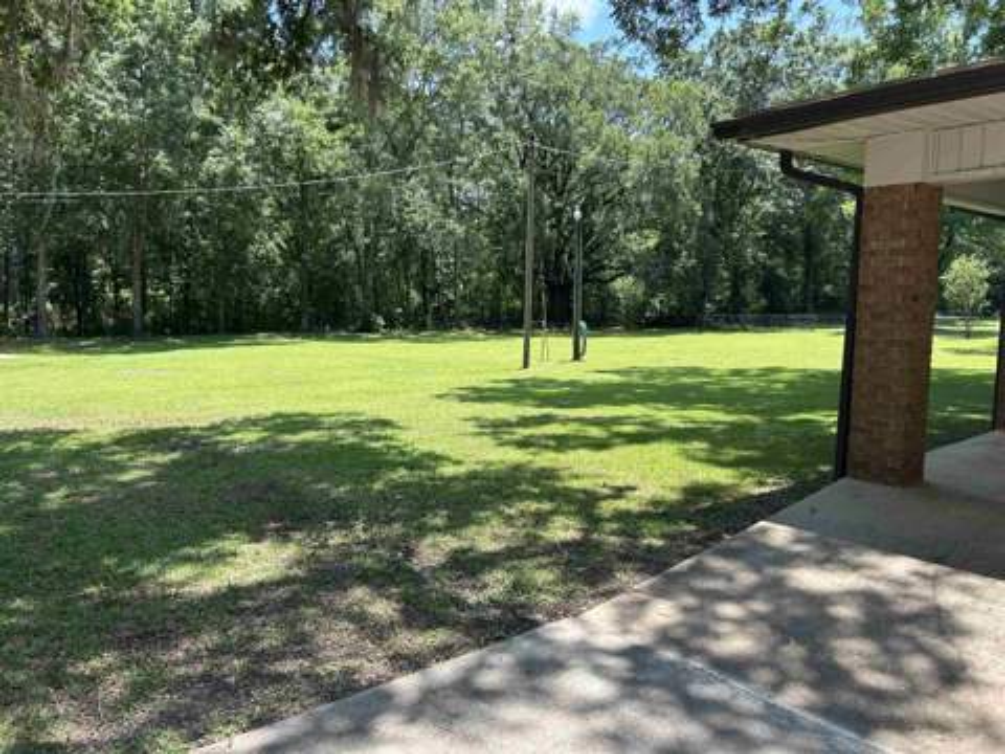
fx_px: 755
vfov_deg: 53.1
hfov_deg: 67.3
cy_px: 377
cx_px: 502
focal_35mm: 26
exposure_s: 1/1009
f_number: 1.5
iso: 50
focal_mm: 5.7
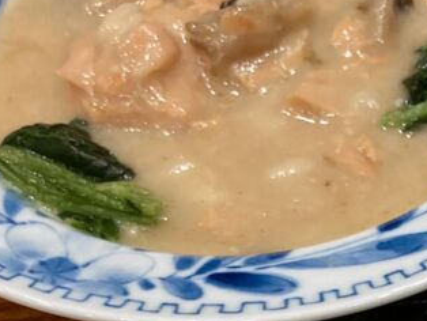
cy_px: 482
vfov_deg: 12.4
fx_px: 1407
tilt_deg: -57.7
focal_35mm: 114
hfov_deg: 16.6
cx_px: 487
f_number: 1.8
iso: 100
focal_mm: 3.99
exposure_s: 1/50
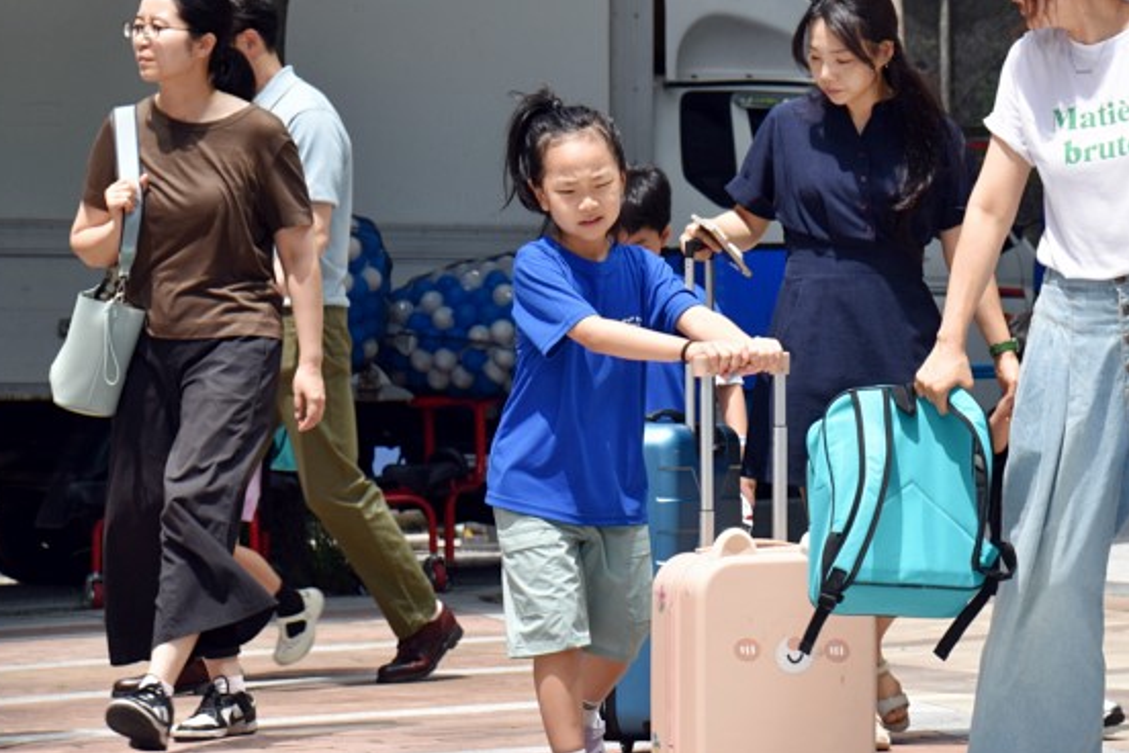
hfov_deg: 9.3
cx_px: 892
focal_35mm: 220
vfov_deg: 6.2
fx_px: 6899
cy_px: 151
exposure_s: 1/320
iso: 200
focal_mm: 90
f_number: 9
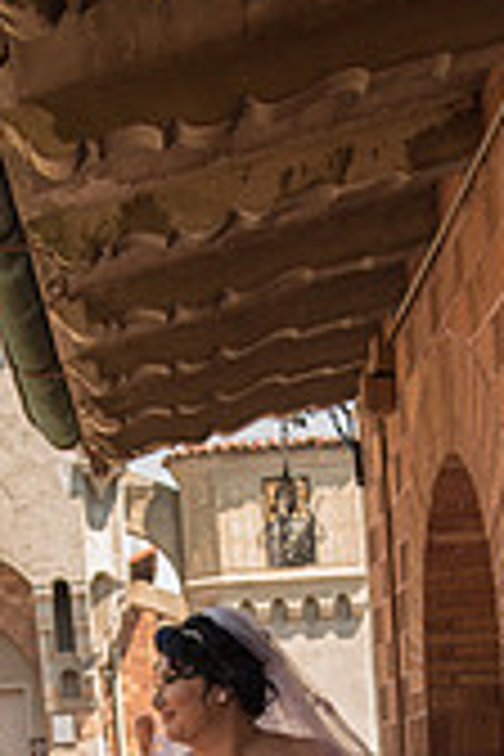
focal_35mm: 75
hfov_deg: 18.2
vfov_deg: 24.4
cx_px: 230
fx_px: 1575
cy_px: 909
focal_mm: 28
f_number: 2.8
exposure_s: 1/320
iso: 50
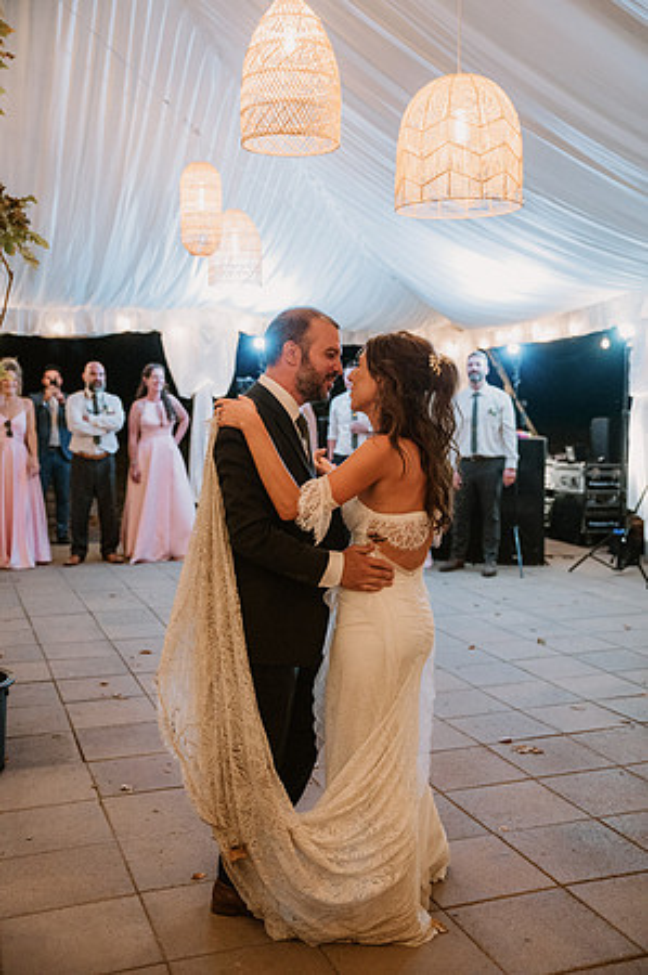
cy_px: 488
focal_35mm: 40
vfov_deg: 48.5
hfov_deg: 33.3
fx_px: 1082
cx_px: 324
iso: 2500
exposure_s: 1/200
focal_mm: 40
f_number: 2.8
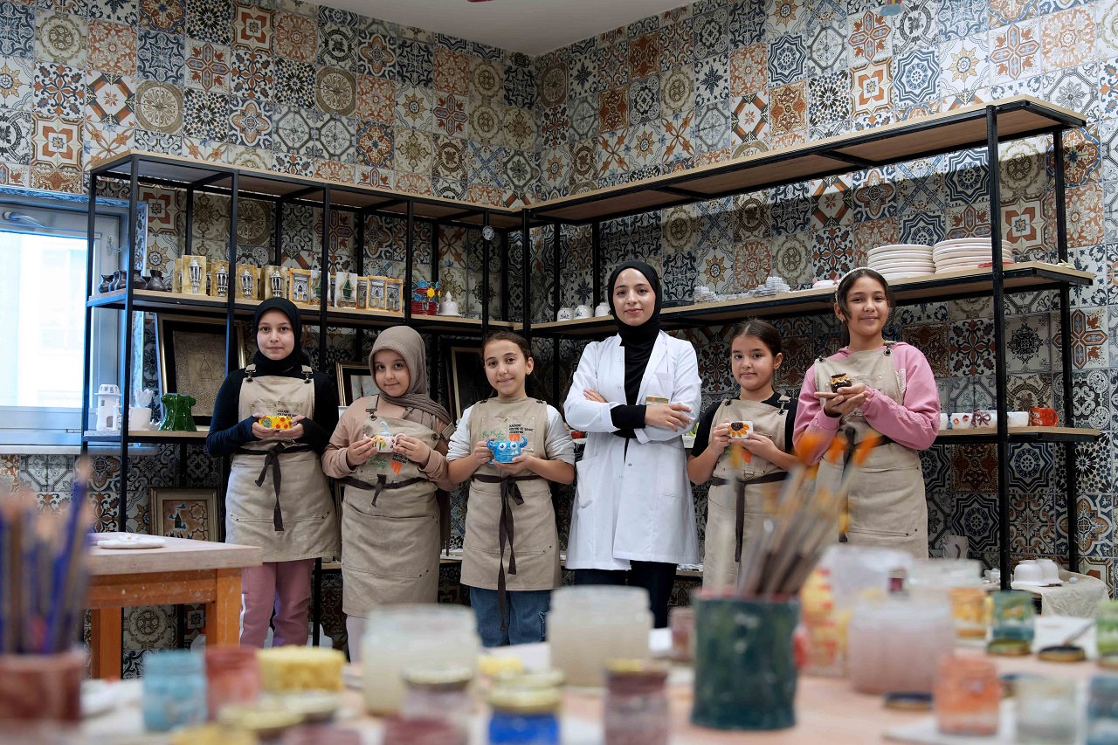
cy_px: 372
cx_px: 559
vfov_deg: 30.9
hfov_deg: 45.1
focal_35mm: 43
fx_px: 1346
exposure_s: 1/25
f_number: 2.8
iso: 125
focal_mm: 28.9
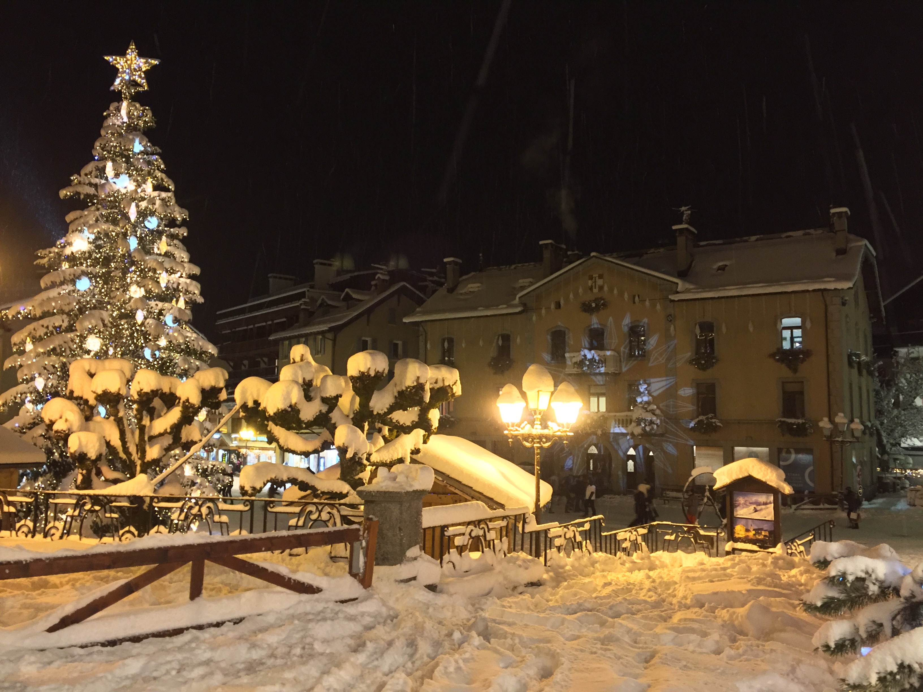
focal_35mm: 29
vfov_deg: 48.2
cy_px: 346
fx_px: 773
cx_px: 462
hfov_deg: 61.7
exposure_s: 1/20
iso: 250
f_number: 2.2
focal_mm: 4.15
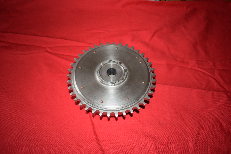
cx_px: 116
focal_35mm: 33
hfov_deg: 57.2
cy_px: 77
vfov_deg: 40.0
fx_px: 212
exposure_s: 1/60
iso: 720
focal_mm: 22
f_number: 3.8
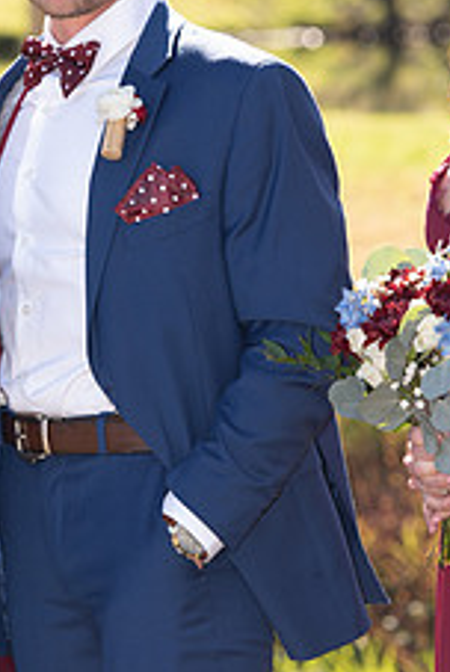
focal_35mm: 287
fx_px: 5365
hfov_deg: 4.8
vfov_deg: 7.2
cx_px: 86
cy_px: 240
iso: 80
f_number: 5.6
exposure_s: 1/125
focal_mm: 145
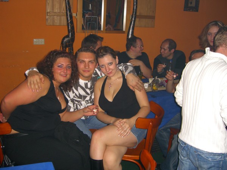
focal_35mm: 38
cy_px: 85
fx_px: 249
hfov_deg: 49.0
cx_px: 114
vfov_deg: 37.7
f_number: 2.8
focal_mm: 7.9
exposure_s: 1/60
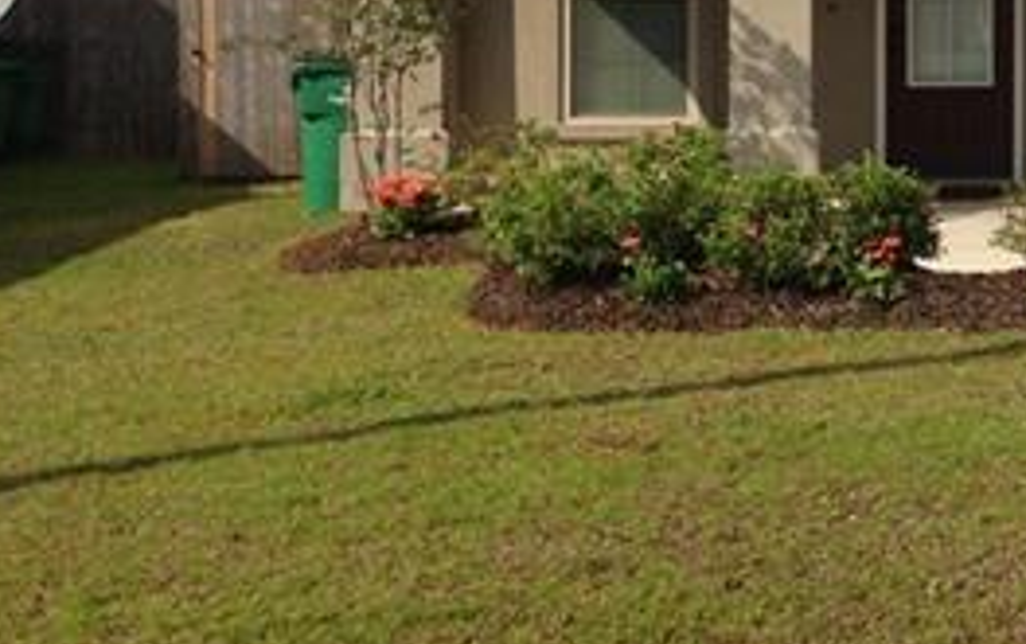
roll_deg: +1.0
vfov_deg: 15.2
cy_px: 20
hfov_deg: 22.6
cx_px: 1202
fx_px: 2379
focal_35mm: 85
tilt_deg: -0.2
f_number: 2.4
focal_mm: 4.12
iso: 50
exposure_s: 1/2008
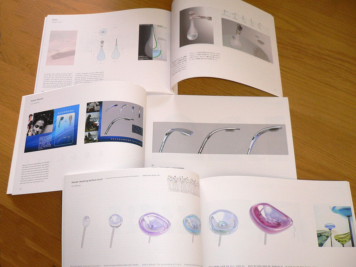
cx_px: 178
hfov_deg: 52.6
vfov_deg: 40.7
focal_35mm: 35
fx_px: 360
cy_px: 134
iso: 100
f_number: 2.8
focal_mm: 5.8
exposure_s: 1/60
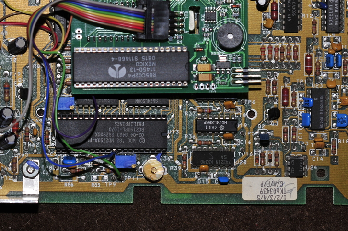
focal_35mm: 97
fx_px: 937
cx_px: 93
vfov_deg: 14.0
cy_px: 56
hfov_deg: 20.9
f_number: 8
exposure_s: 1/60
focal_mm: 55
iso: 400
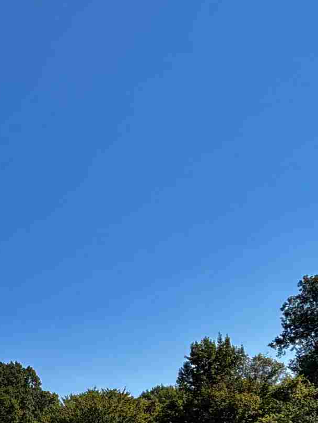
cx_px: -116
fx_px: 649
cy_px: 483
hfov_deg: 23.6
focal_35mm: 53
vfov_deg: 31.4
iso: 25
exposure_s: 1/770
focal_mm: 2.22
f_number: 2.2
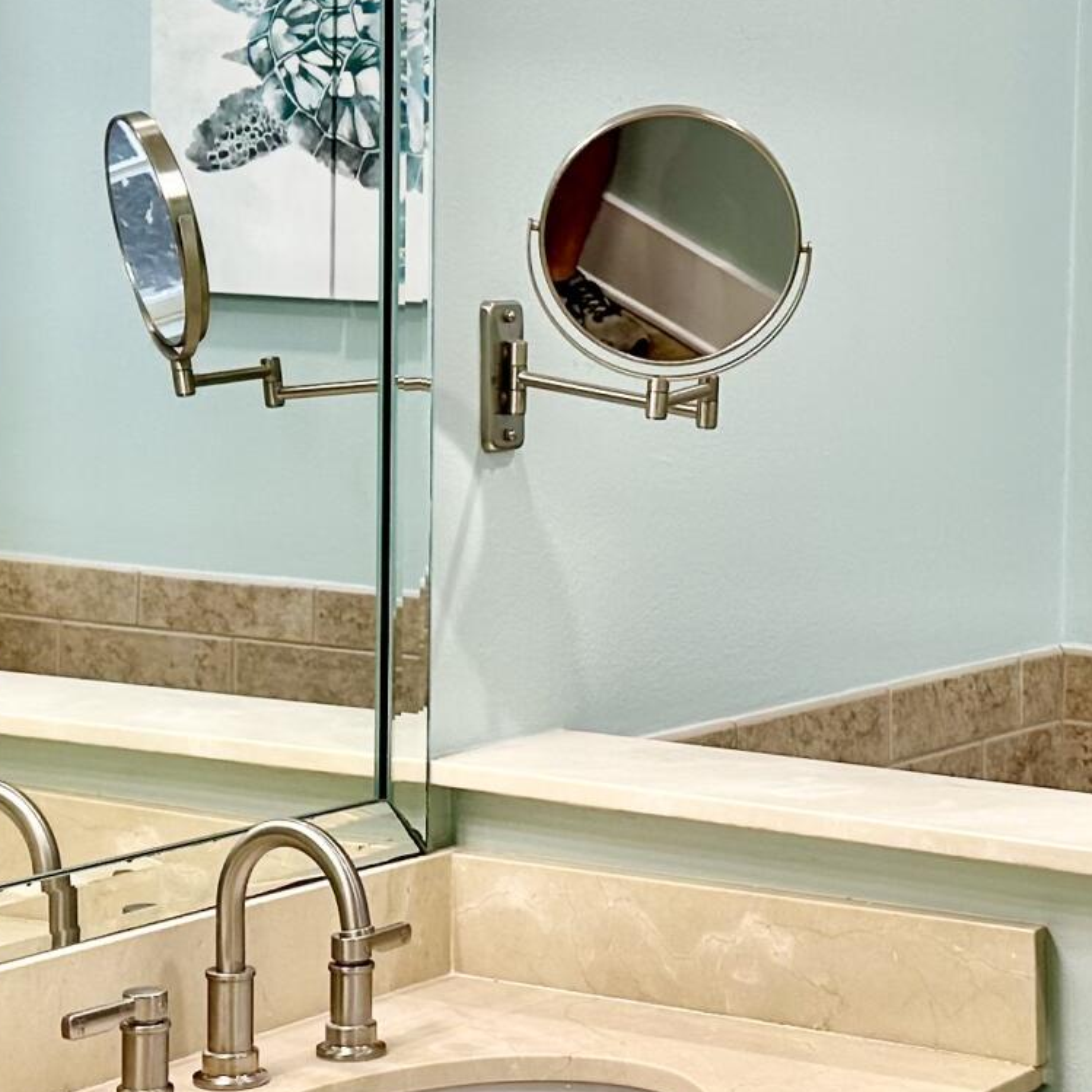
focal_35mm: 85
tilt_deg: -4.7
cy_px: 534
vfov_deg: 20.4
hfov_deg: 20.3
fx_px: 3034
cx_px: 719
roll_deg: -1.0
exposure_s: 1/143
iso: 100
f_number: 1.78
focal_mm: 6.86
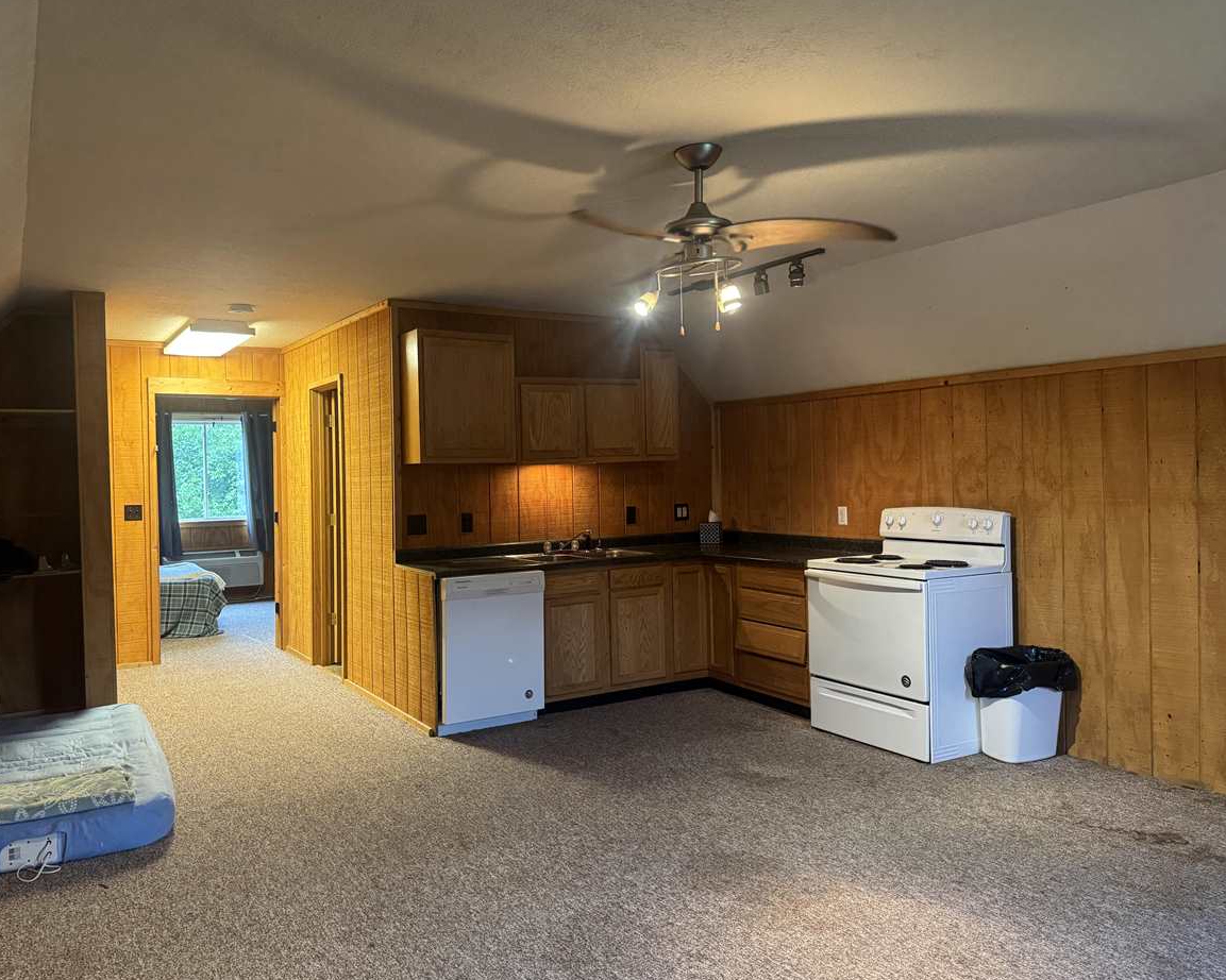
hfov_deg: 66.0
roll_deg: +1.5
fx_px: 943
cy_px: 482
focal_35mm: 26
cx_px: 572
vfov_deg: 54.9
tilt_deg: -1.0
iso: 500
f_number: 1.78
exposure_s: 1/60
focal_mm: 6.76
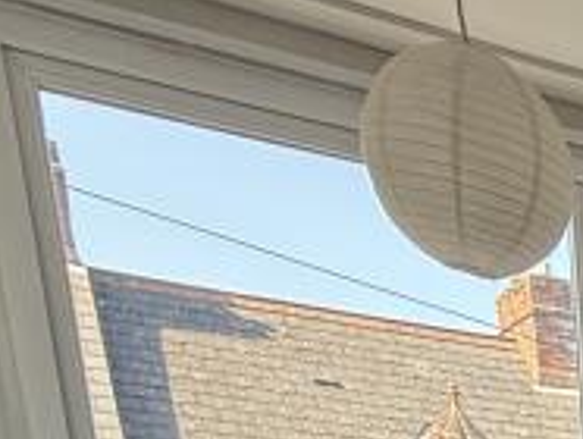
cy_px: 1044
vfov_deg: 13.8
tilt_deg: -14.7
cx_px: 1097
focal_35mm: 77
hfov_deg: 18.6
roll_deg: -2.2
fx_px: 1299
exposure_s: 1/99
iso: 80
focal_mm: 2.22
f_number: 2.2
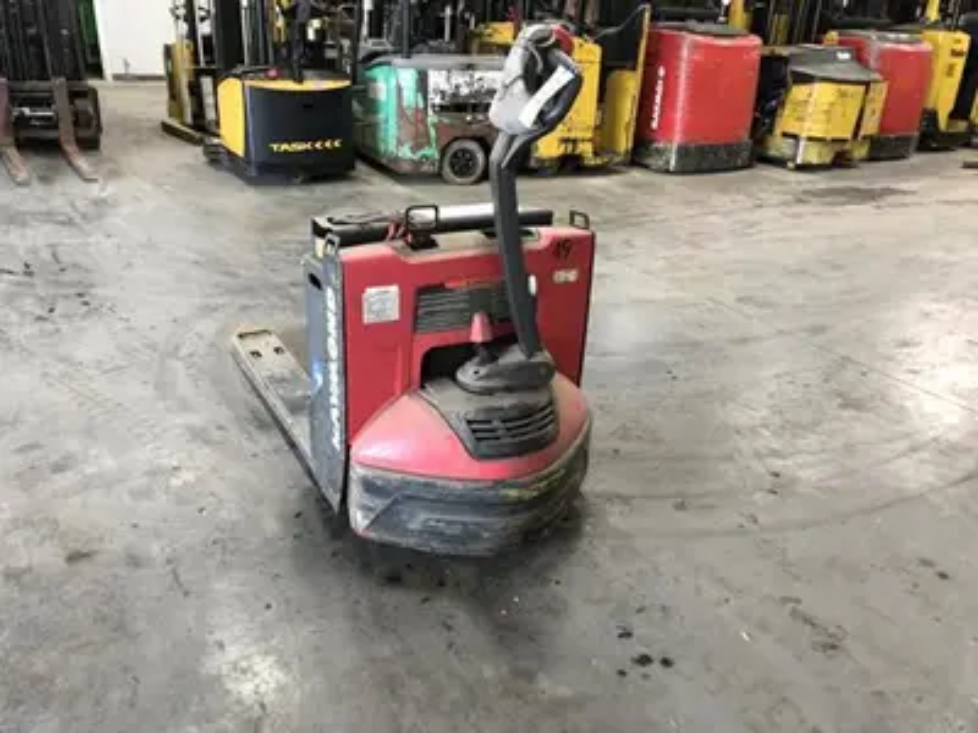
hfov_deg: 63.4
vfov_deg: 49.7
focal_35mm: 28
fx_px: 791
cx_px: 489
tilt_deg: -23.8
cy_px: 366
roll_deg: -2.0
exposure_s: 1/15
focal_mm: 4
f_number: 1.8
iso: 40
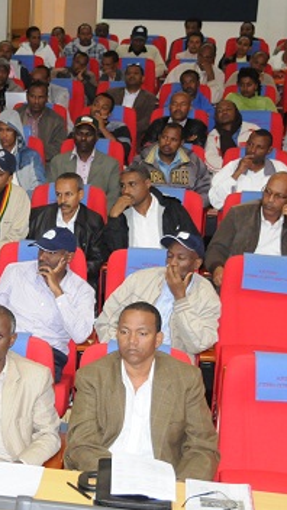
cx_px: -17
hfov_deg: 14.3
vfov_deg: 25.6
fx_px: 1121
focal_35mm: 83
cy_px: 251
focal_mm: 31
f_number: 4
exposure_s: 1/60
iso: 1250
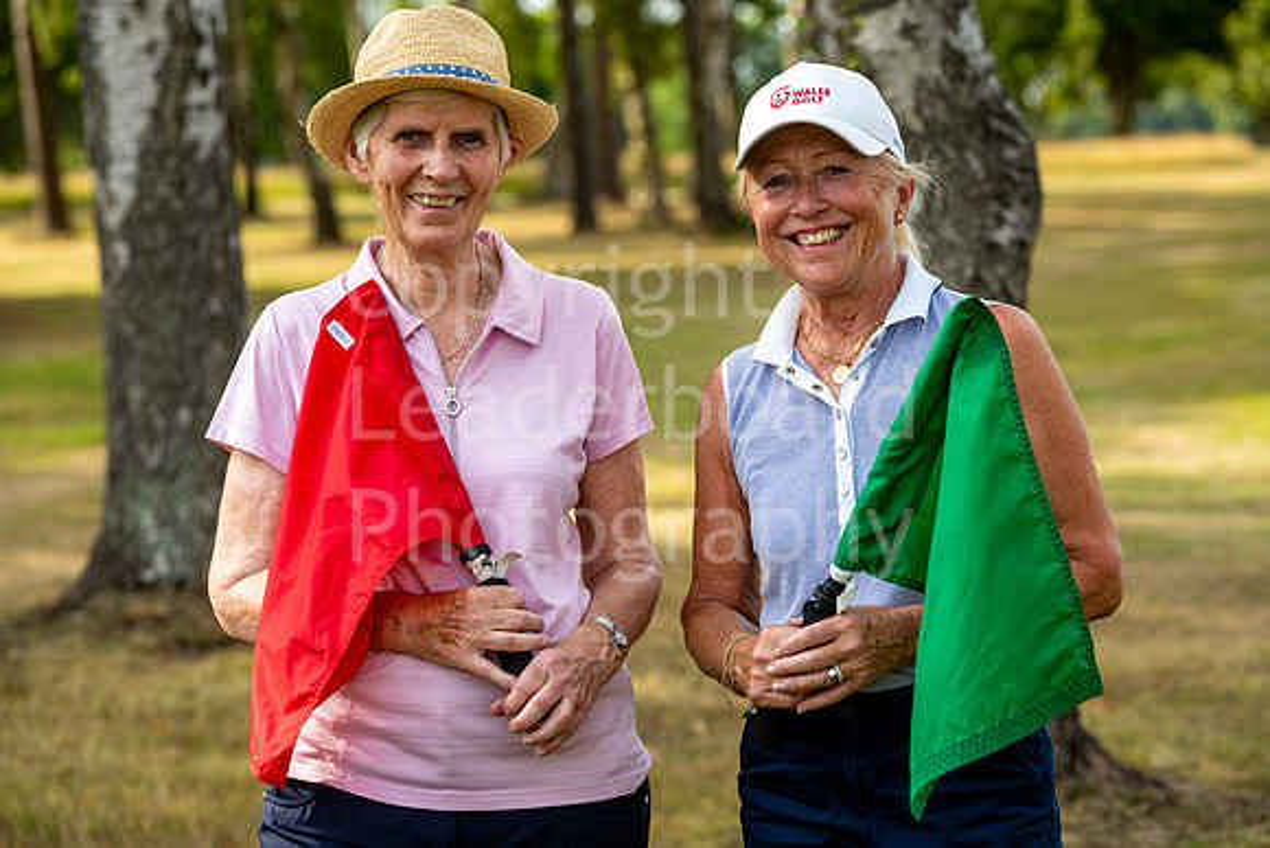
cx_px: 635
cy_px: 424
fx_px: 4305
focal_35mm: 122
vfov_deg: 11.2
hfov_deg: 16.8
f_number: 5.6
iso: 125
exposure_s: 1/250
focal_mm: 122
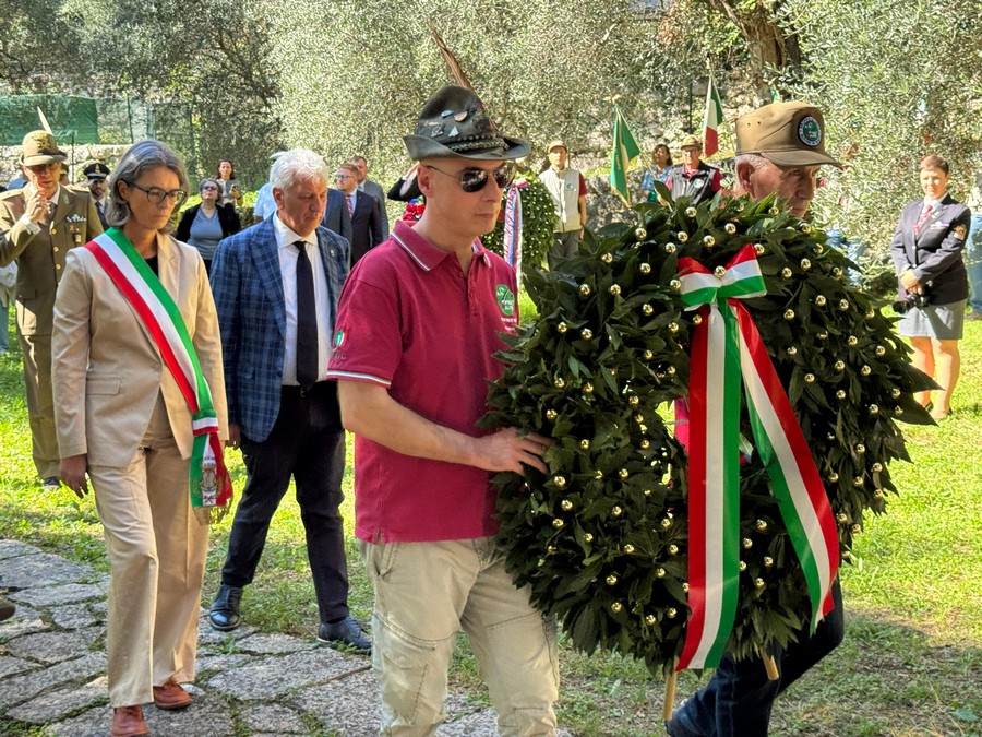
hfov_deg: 39.7
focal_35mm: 48
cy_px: 368
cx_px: 491
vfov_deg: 30.3
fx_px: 1362
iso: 64
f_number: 1.78
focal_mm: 6.76
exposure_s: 1/262
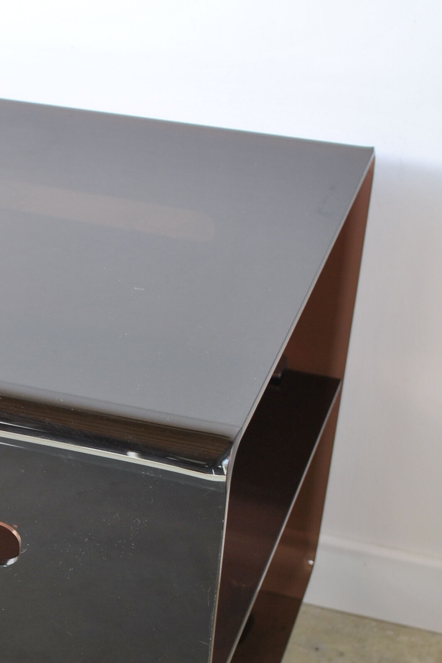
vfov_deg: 25.1
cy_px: 493
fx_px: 1473
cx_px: -33
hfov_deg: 16.6
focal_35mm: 80
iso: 100
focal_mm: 22
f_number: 4.5
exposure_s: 1/60
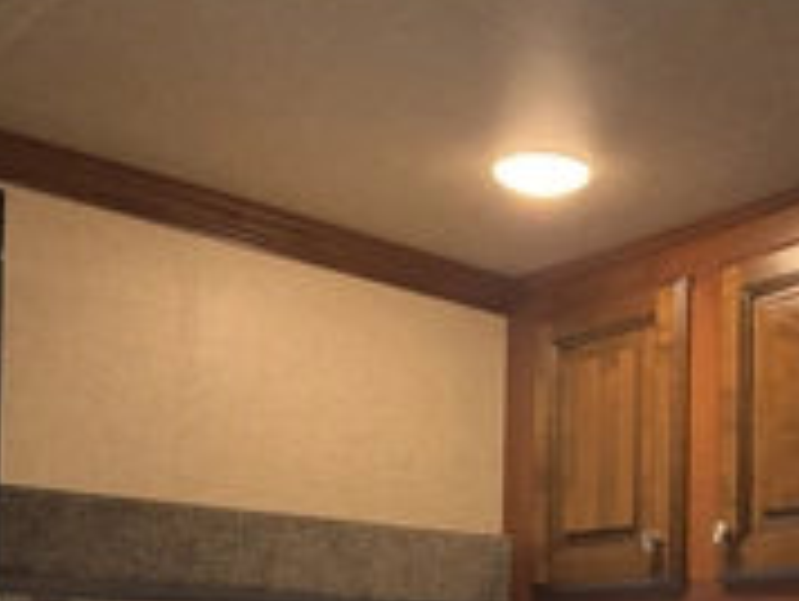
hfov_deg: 29.8
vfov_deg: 21.6
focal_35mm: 65
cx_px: 444
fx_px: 1502
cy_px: 646
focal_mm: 3
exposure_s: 1/60
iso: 160
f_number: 1.8
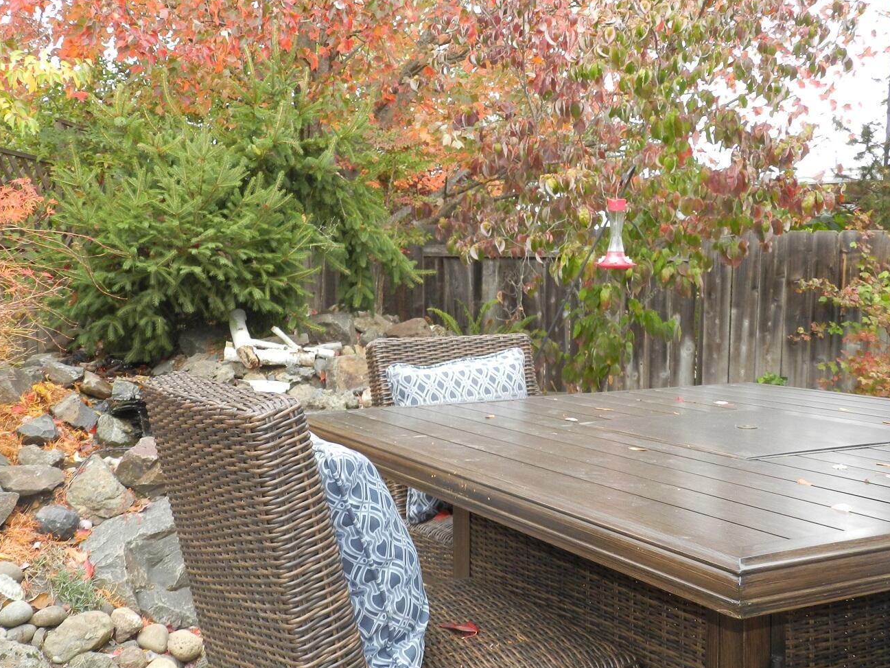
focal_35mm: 37
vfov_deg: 38.7
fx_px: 951
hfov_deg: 50.1
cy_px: 311
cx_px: 452
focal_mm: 5.6
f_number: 3.7
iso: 160
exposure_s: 1/125
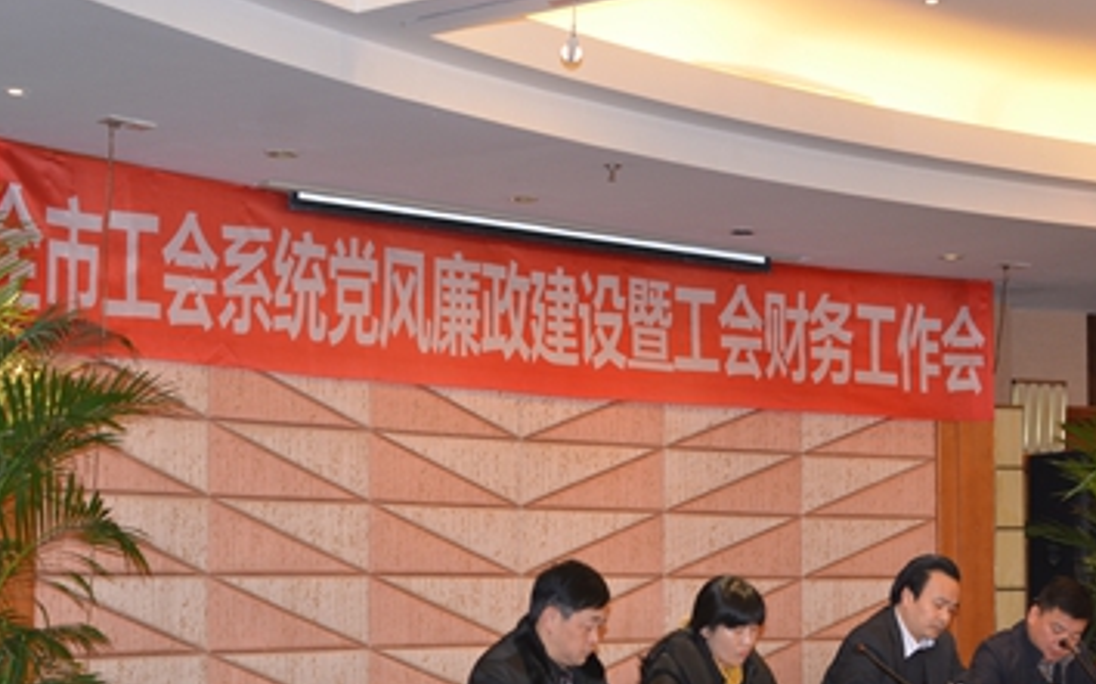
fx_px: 2060
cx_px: 635
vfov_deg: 18.8
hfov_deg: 29.7
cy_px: 481
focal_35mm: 69
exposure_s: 1/60
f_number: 4.8
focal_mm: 32
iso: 640
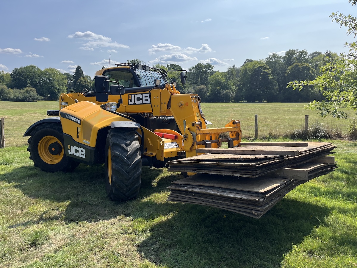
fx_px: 268
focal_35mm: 26
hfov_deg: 67.3
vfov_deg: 53.1
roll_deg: -0.4
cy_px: 134
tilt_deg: -7.8
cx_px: 178
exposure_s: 1/2899
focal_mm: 5.1
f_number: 1.6
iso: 50
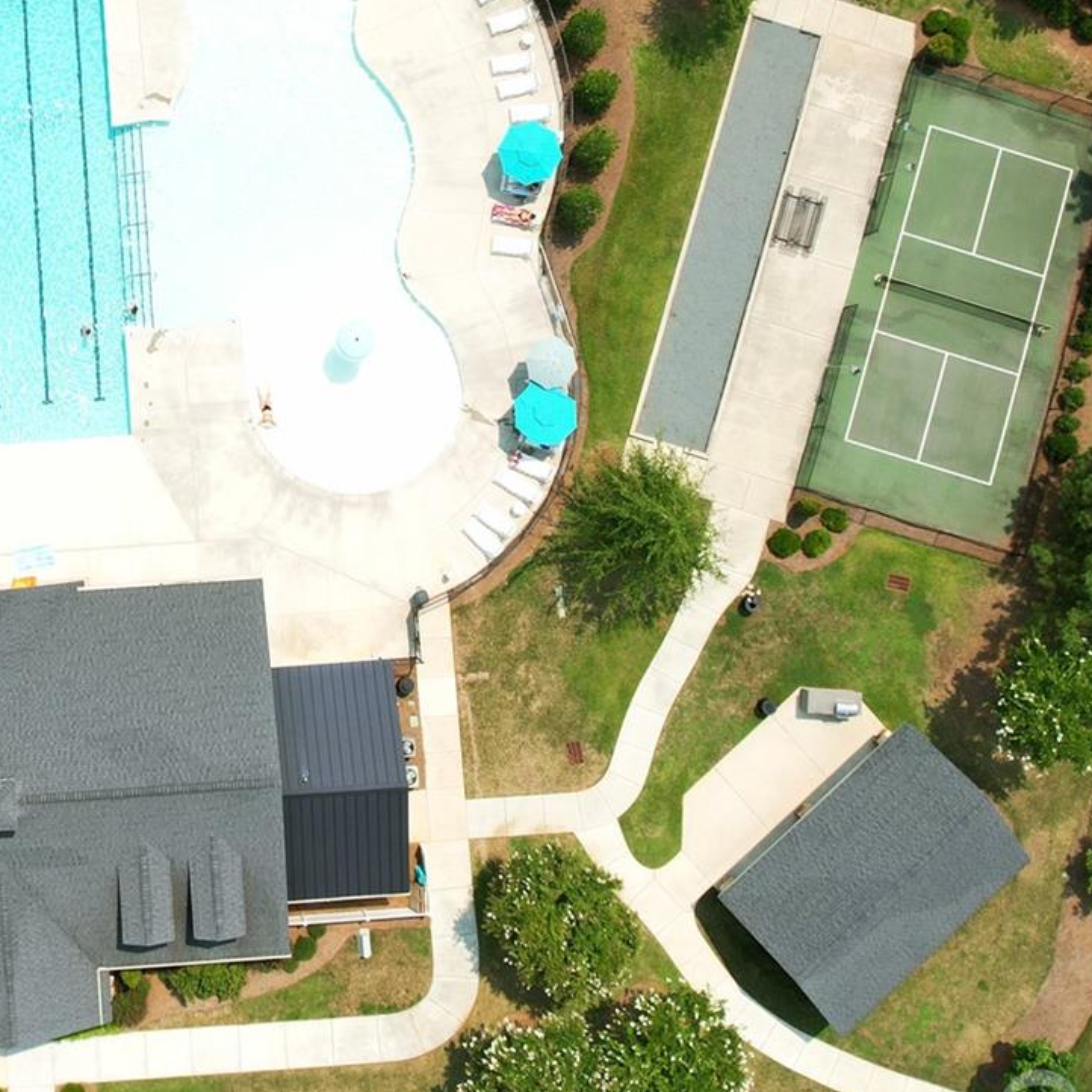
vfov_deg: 31.4
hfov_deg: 31.2
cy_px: 223
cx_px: 189
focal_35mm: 53
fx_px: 1892
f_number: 2.8
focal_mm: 8.38
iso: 200
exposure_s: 1/2500
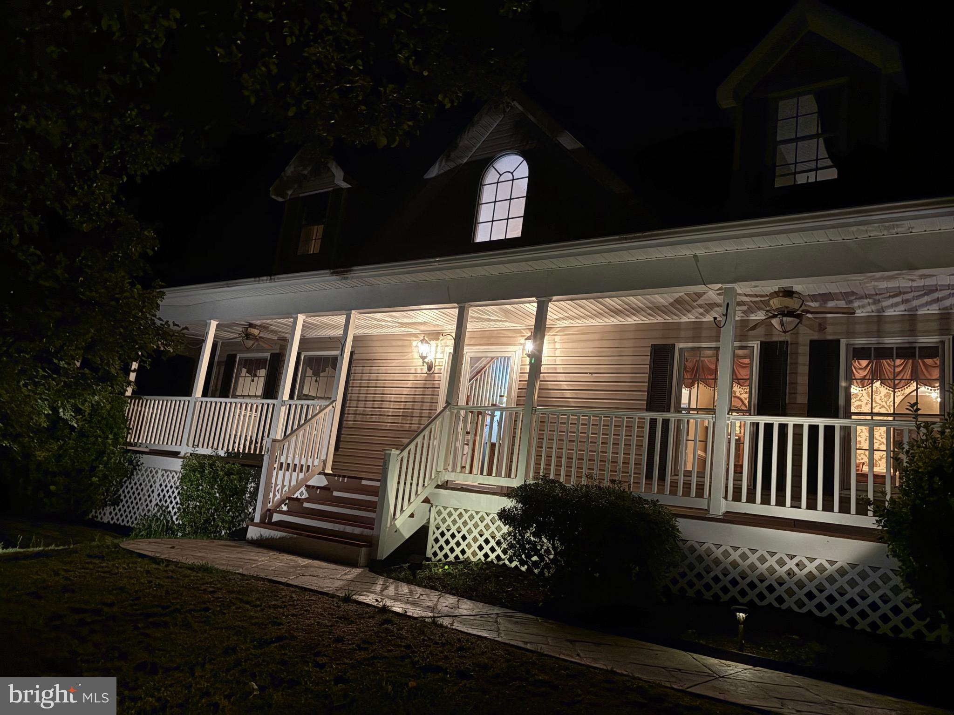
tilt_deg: +11.0
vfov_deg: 53.1
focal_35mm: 26
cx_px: 477
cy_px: 358
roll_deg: -6.6
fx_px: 717
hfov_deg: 67.3
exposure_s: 1/30
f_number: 1.6
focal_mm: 5.96
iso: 800
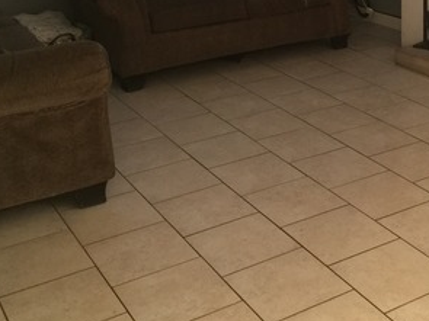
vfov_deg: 22.3
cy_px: -9
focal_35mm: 63
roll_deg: +2.3
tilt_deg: -11.3
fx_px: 780
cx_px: 332
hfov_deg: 30.1
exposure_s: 1/10
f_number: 2.2
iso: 100
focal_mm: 4.15
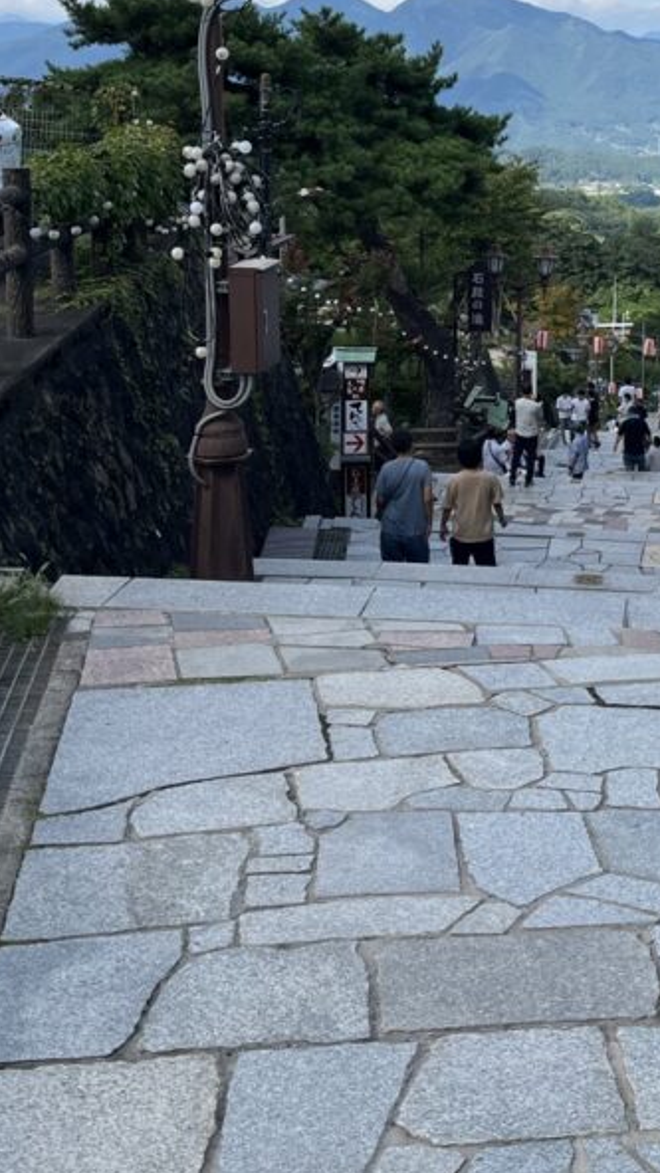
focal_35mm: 49
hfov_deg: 24.1
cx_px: 523
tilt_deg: -7.7
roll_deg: -1.1
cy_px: 202
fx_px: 1524
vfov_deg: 40.1
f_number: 1.6
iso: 50
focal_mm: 5.1
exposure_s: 1/3413
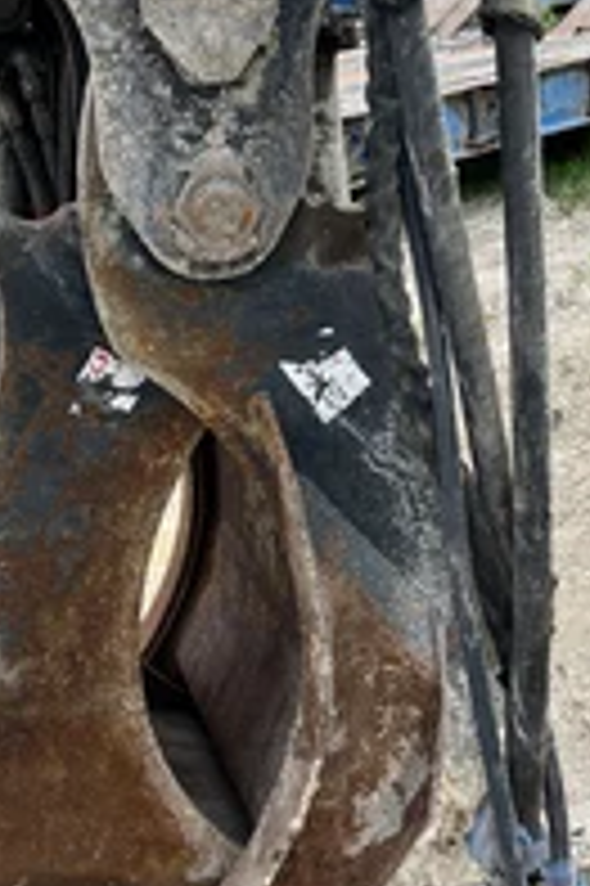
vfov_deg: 36.1
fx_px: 1354
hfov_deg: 24.4
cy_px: 342
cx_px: 414
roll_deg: +2.9
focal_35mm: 55
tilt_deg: -15.4
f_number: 1.6
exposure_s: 1/799
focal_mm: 5.1
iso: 50
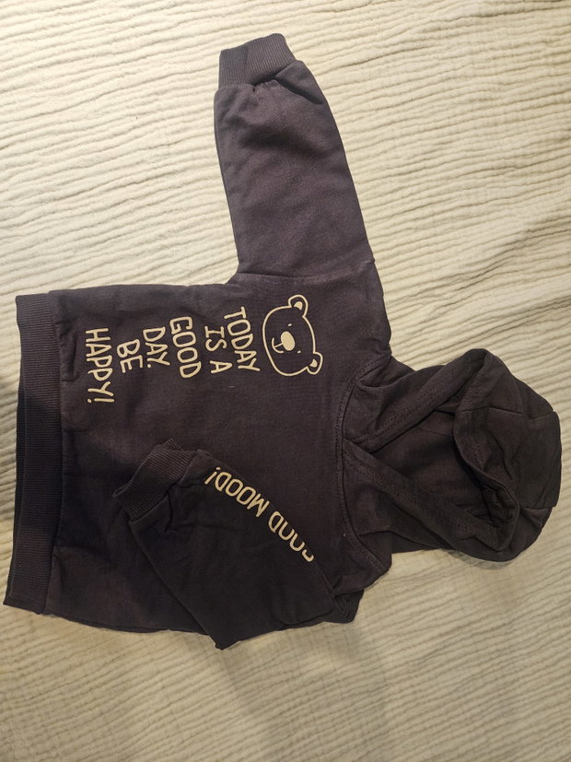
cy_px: 381
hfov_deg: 58.9
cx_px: 286
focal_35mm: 23
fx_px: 506
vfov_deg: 73.9
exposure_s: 1/100
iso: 1000
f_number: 1.8
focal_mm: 5.4
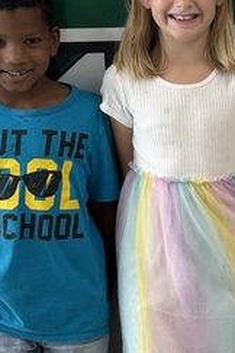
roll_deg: +0.1
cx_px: 265
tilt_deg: -16.5
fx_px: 1116
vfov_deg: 17.9
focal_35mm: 114
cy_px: 161
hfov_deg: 11.8
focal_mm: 5.96
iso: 100
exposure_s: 1/120
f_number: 1.6
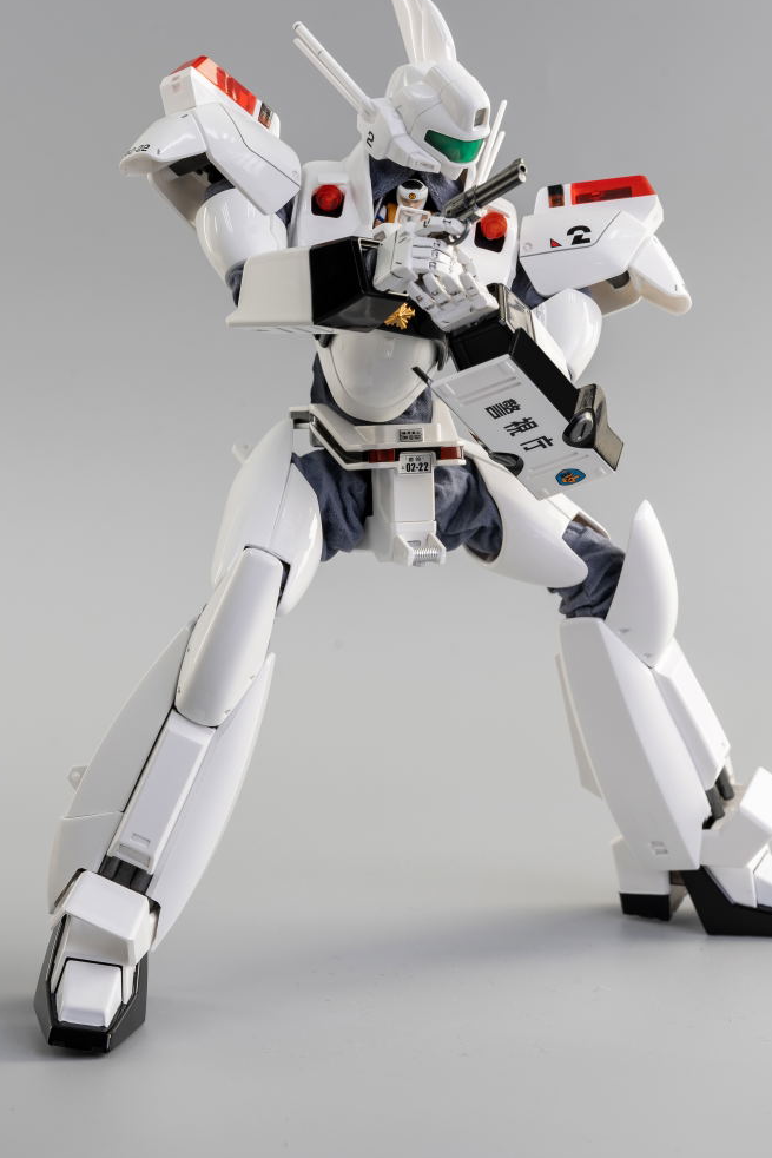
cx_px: 422
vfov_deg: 18.6
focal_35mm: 110
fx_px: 3537
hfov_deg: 12.5
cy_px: 492
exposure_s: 1/3
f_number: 13
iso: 160
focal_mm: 90
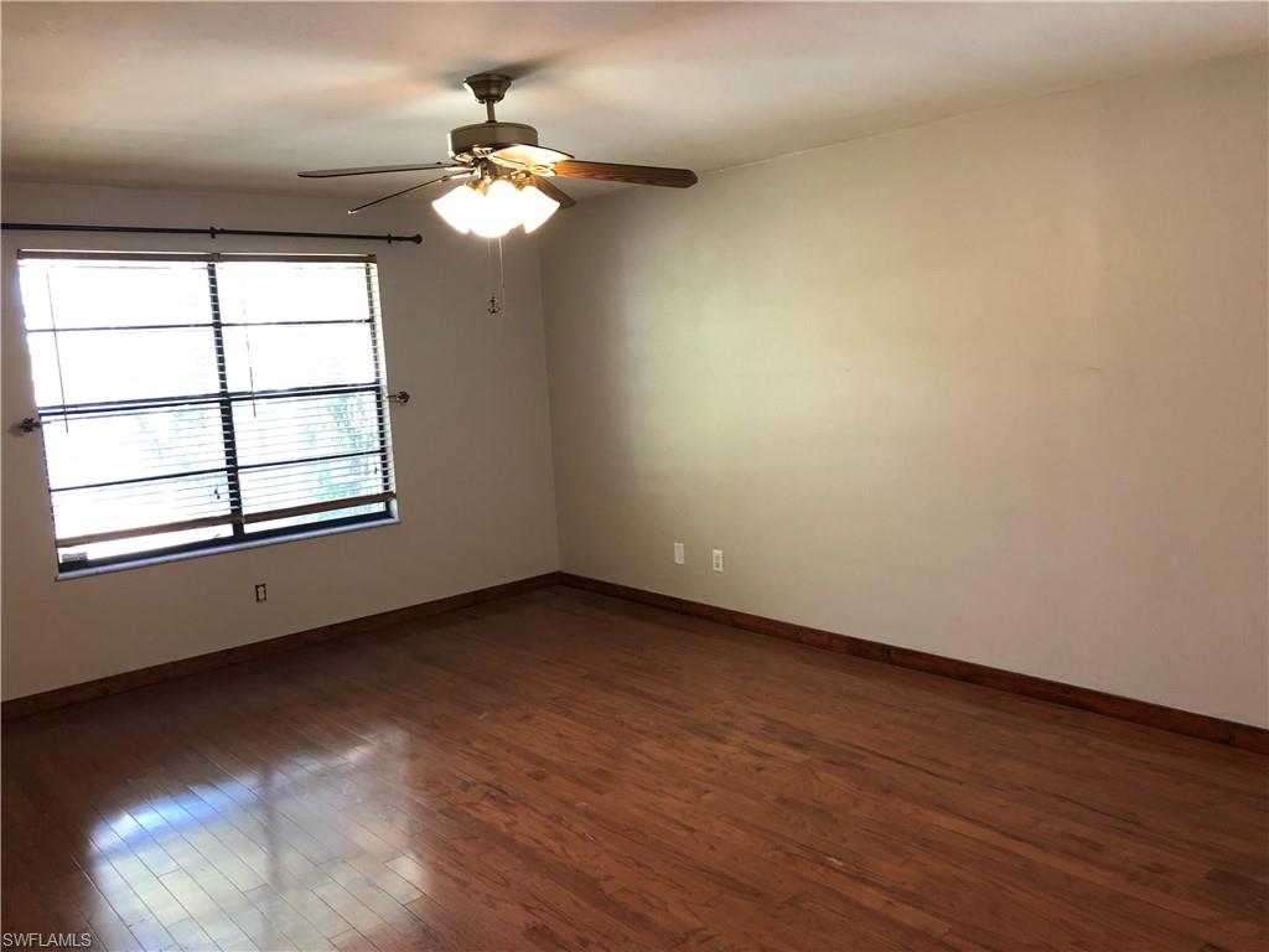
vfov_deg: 49.7
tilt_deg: -6.9
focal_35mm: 28
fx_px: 1026
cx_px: 634
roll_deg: +3.7
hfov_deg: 63.4
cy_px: 476
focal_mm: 3.99
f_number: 1.8
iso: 40
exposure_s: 1/20
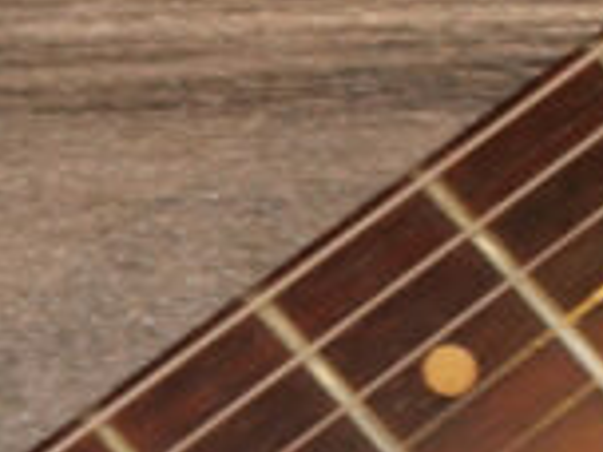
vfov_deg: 4.4
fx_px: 5870
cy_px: 472
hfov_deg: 5.9
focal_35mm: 337
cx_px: 282
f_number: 5.6
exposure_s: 1/50
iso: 800
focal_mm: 32
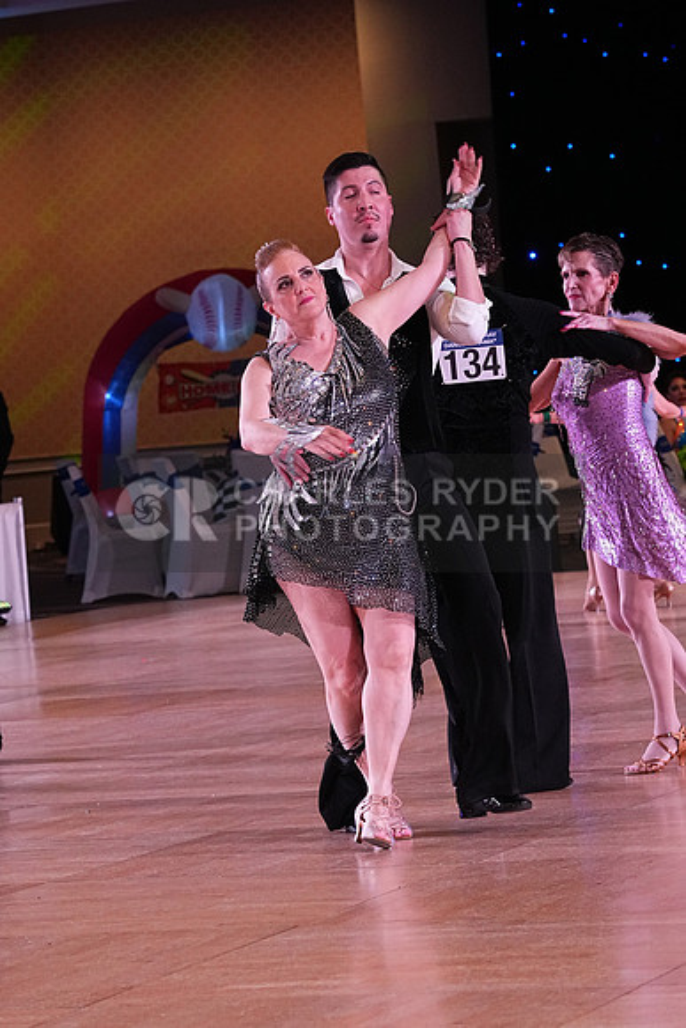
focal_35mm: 157
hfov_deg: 8.7
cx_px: 343
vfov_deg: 13.1
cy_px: 514
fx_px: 4485
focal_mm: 105
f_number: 6.3
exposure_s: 1/320
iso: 3200
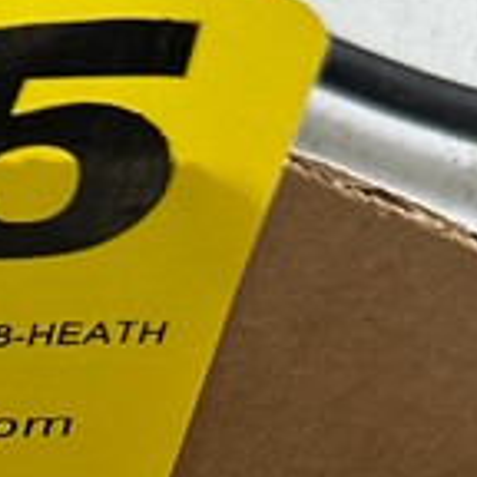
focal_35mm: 151
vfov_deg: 10.3
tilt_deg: -72.1
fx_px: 2354
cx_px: -391
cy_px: 1090
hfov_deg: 10.8
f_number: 1.78
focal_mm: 6.86
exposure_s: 1/71
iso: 200
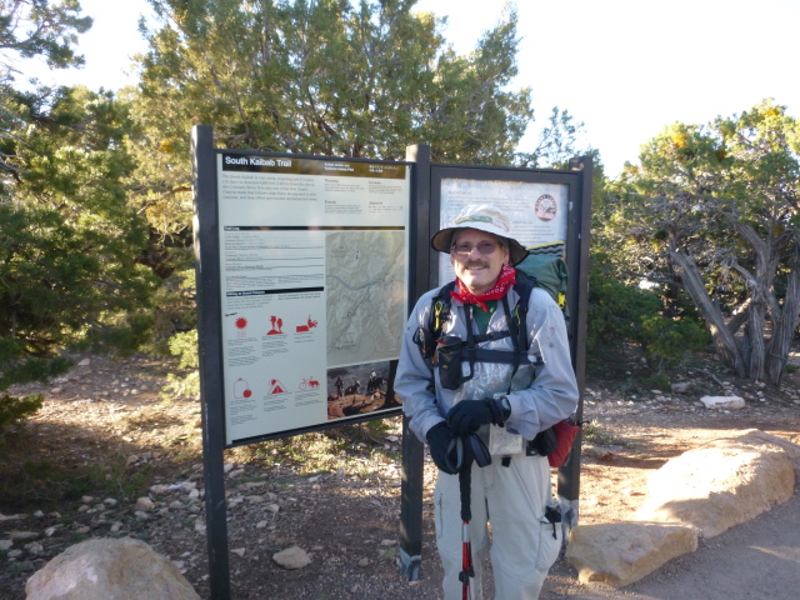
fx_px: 578
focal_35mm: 25
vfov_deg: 54.9
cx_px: 400
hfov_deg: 69.4
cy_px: 300
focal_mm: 4.5
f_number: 3.9
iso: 125
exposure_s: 1/60
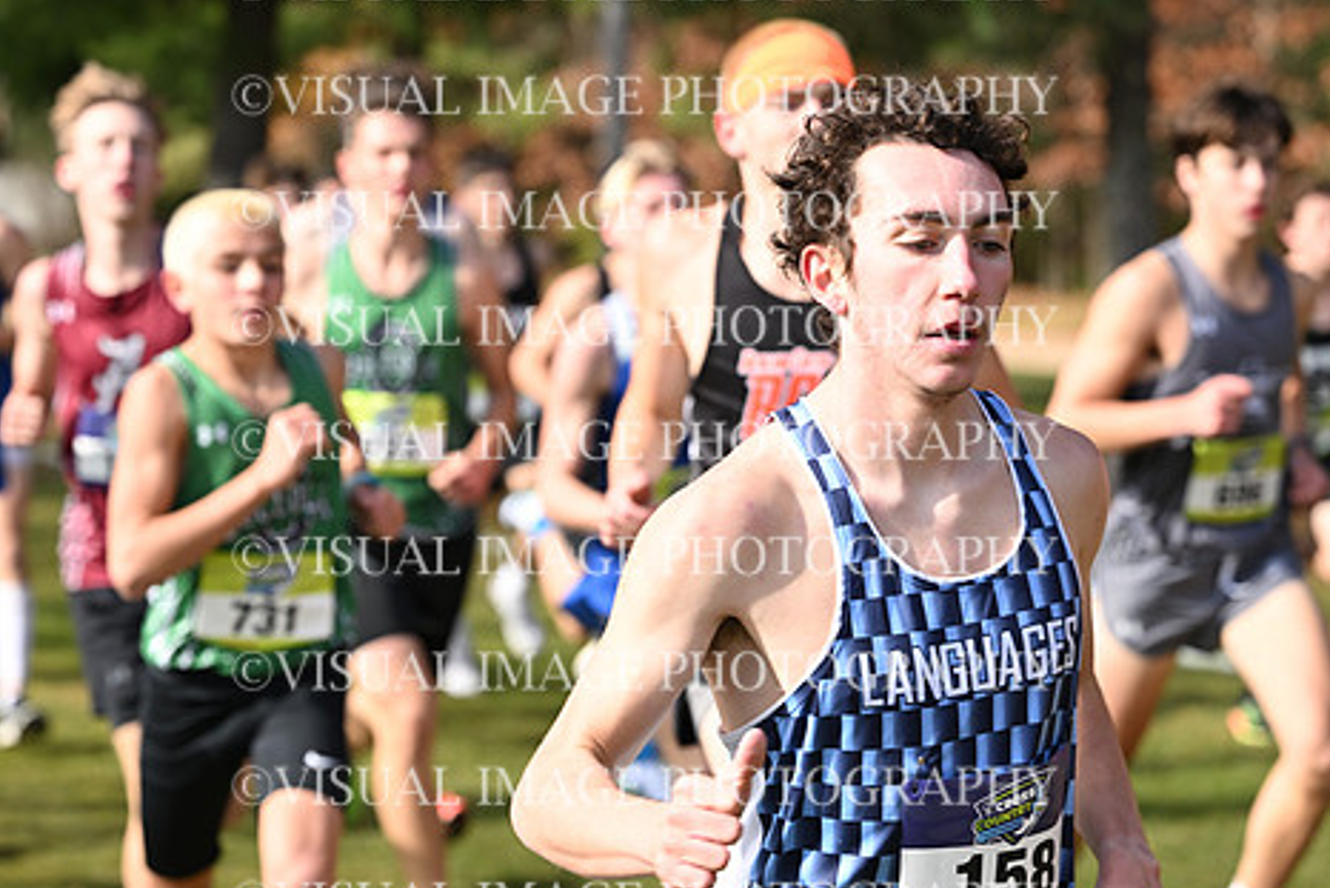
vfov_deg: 12.2
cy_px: 498
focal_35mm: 112
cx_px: 645
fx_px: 4139
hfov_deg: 18.3
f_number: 3.5
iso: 250
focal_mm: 90
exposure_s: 1/1000
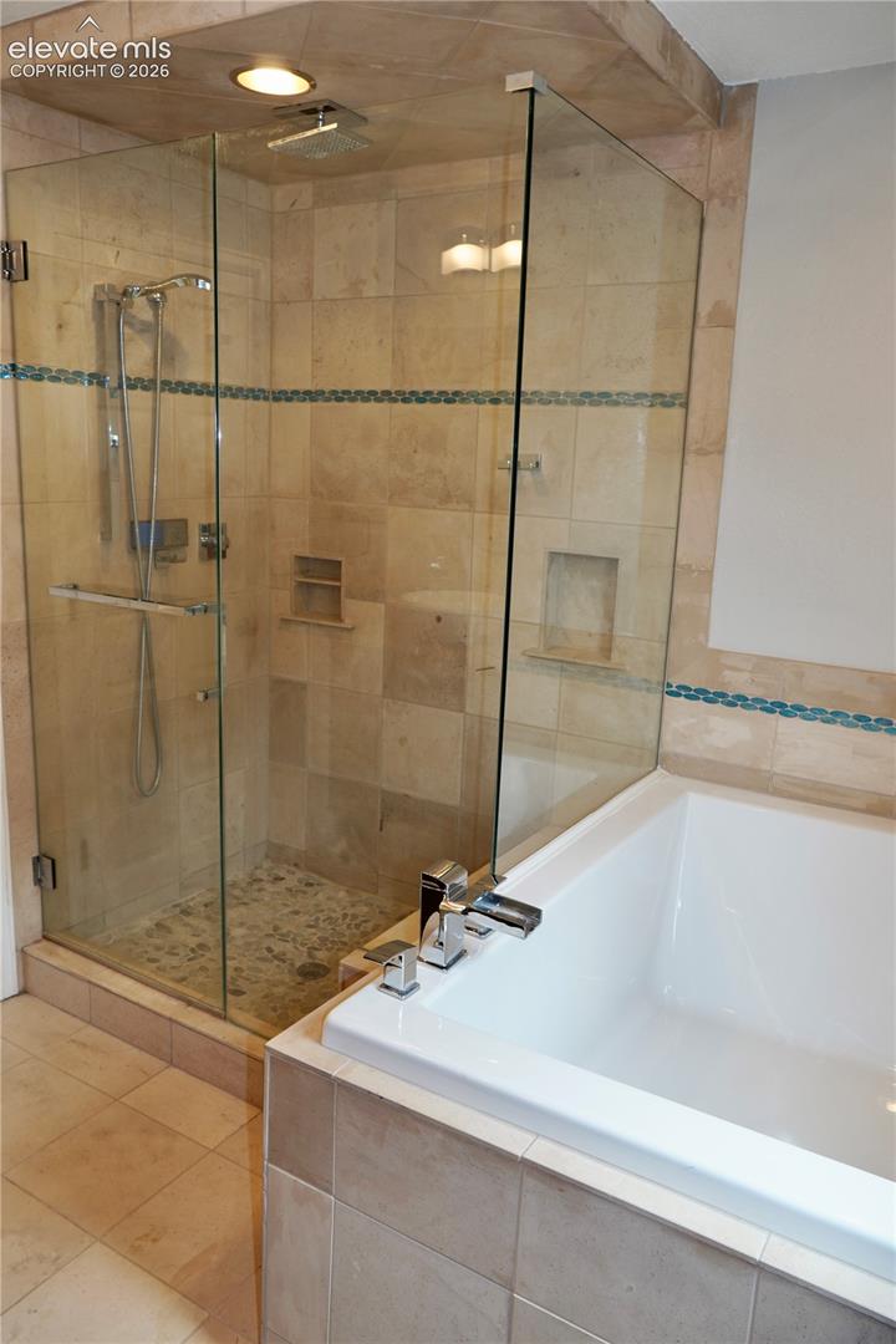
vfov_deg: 67.4
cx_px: 448
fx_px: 1008
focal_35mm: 27
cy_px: 672
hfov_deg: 47.9
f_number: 6.3
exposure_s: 1/15
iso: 100
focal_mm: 18
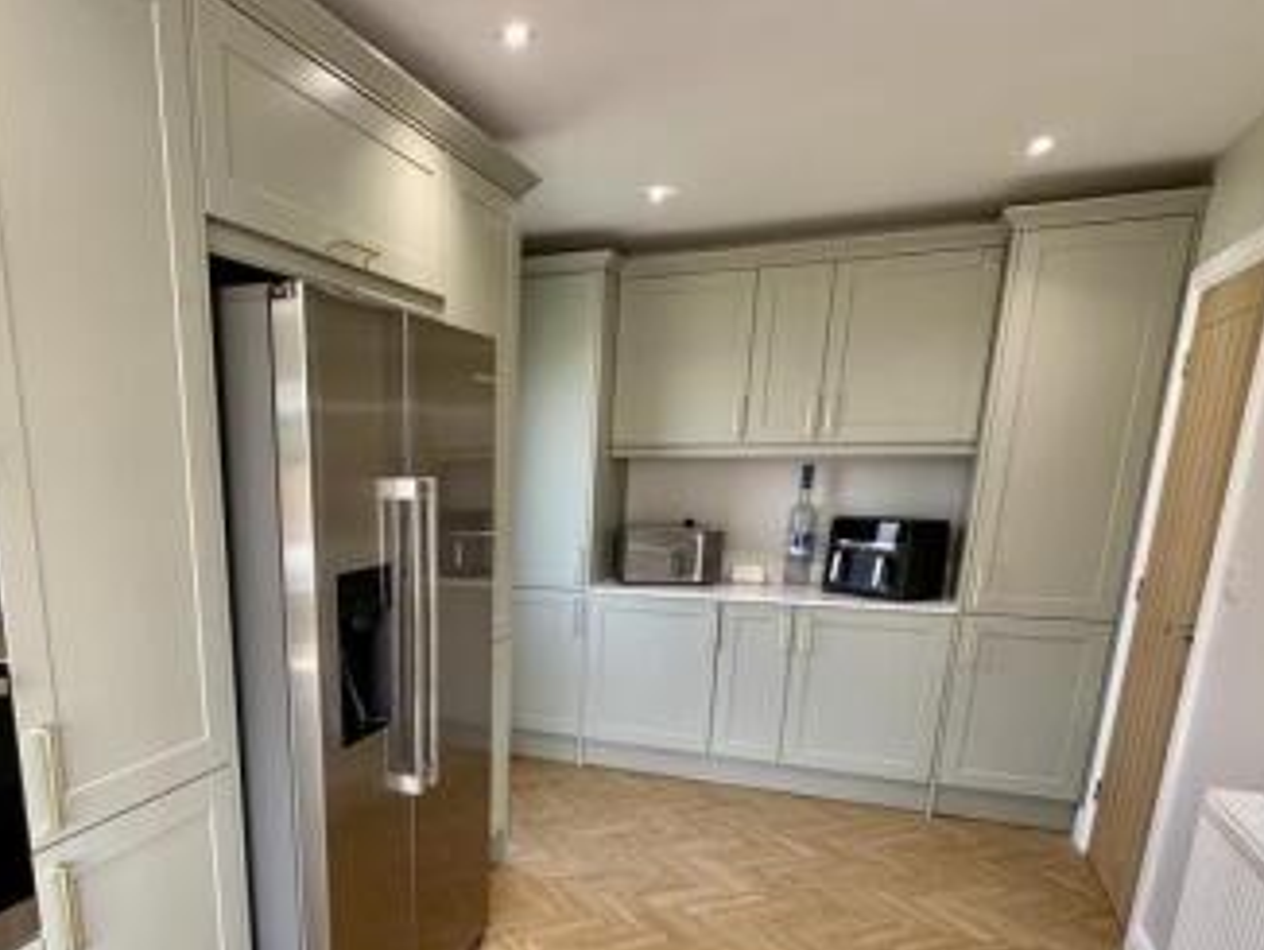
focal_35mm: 25
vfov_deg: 52.5
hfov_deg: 67.6
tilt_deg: -15.9
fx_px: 914
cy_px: 715
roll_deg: +0.5
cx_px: 432
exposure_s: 1/99
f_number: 2.2
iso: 100
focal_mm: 2.22
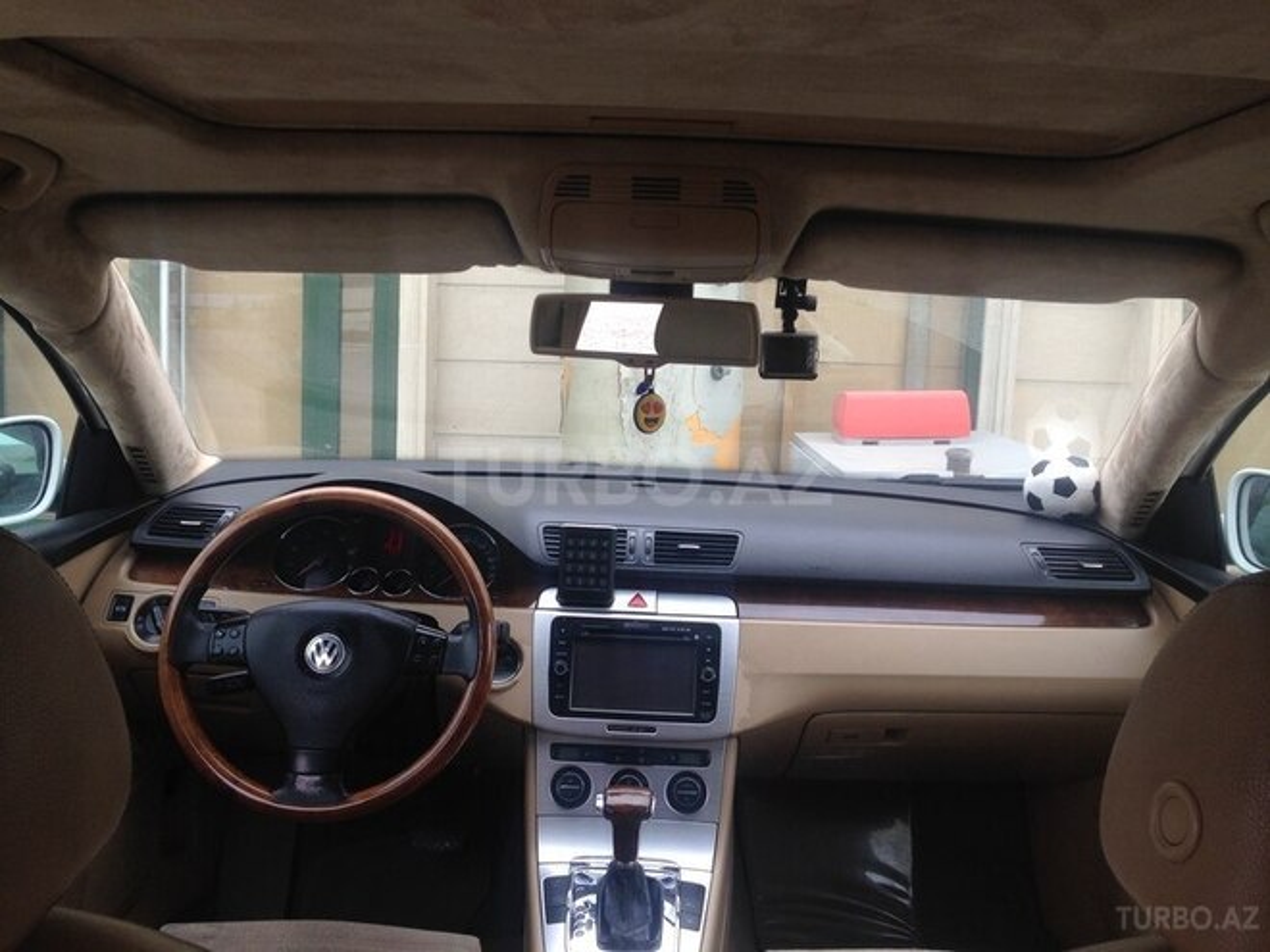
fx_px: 1211
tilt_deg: -7.7
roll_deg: -2.6
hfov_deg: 55.4
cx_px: 635
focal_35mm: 33
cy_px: 476
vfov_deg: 42.9
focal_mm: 4.12
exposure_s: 1/228
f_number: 2.4
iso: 50
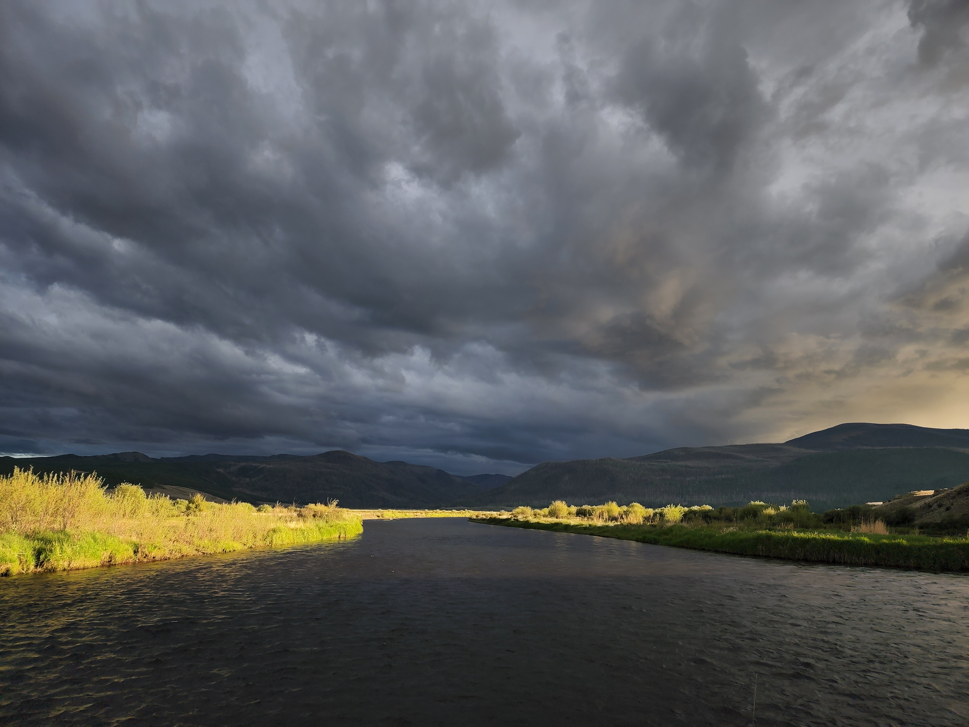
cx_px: 484
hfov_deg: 73.9
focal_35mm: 23
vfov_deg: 58.9
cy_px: 364
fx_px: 644
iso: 12
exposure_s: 1/257
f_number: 1.8
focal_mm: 6.4
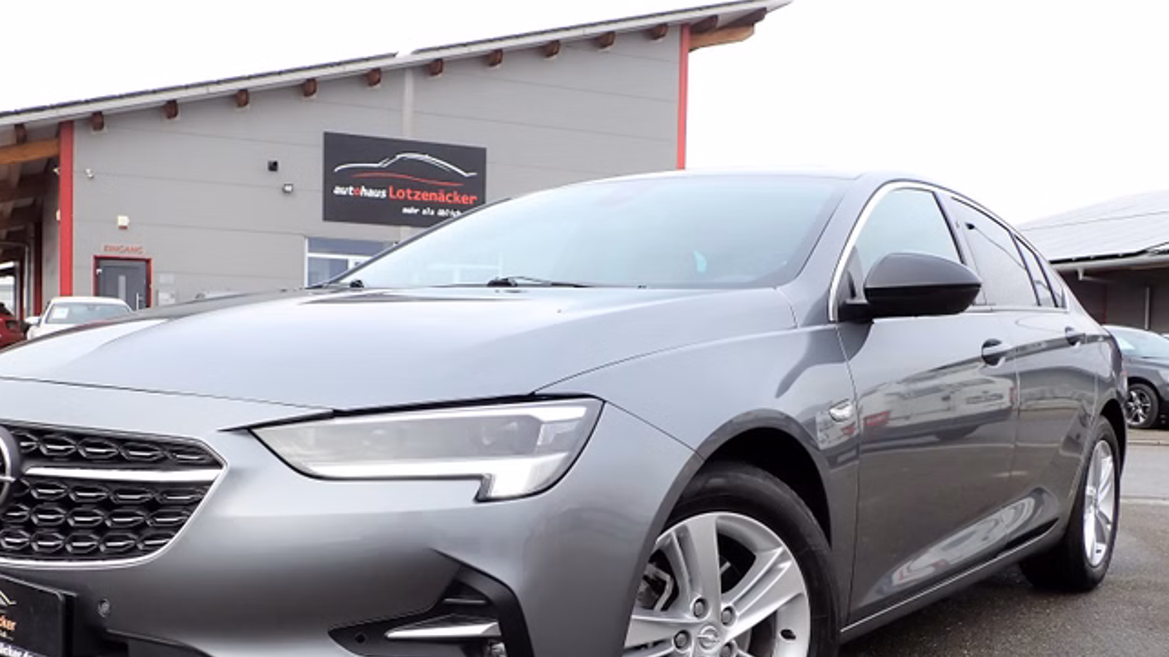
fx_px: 1178
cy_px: 419
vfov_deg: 31.0
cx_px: 495
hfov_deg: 52.6
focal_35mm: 38
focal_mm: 5.05
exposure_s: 1/400
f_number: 3.2
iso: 100
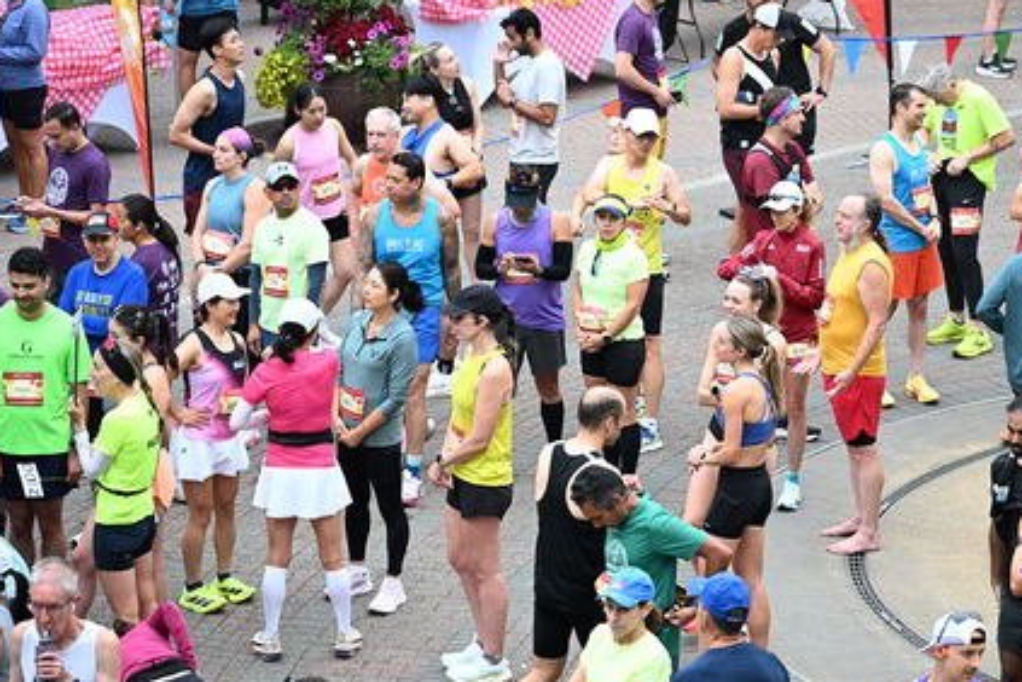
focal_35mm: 156
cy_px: 381
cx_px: 640
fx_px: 4428
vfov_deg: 8.8
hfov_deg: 13.2
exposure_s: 1/400
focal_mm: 120
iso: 2000
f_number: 4
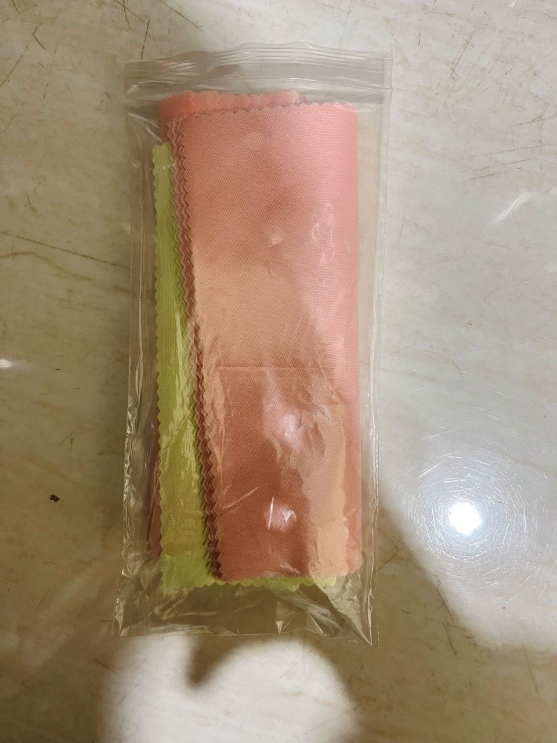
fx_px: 558
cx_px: 278
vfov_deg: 67.3
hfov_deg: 53.1
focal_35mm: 26
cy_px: 372
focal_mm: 5.1
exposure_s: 1/50
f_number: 1.6
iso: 200
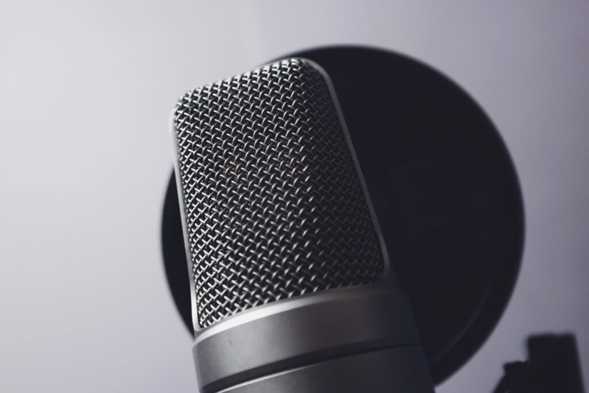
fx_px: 671
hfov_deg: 47.4
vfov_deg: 32.6
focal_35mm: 41
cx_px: 294
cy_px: 196
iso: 1600
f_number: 4
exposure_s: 1/50
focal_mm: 27
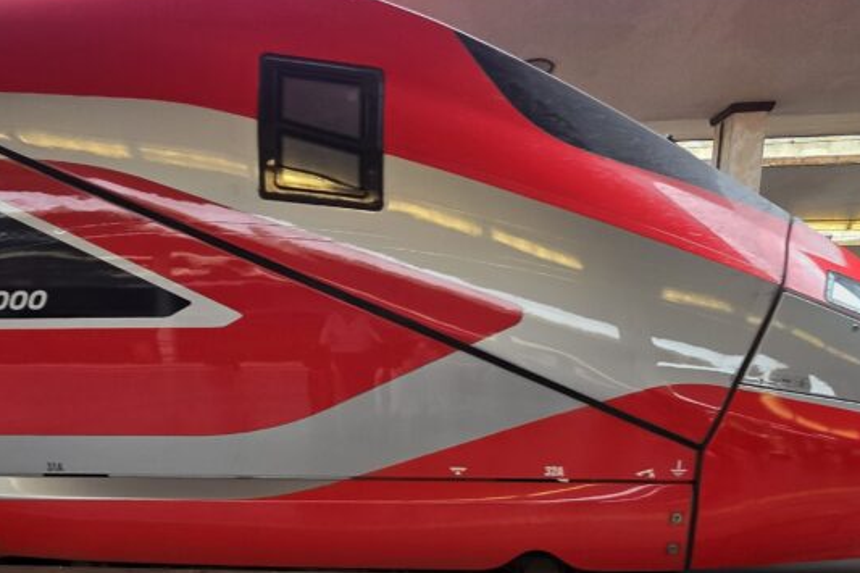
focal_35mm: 26
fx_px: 621
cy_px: 470
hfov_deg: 68.9
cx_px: 357
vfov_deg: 46.5
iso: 100
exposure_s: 1/100
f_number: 1.9
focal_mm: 2.2
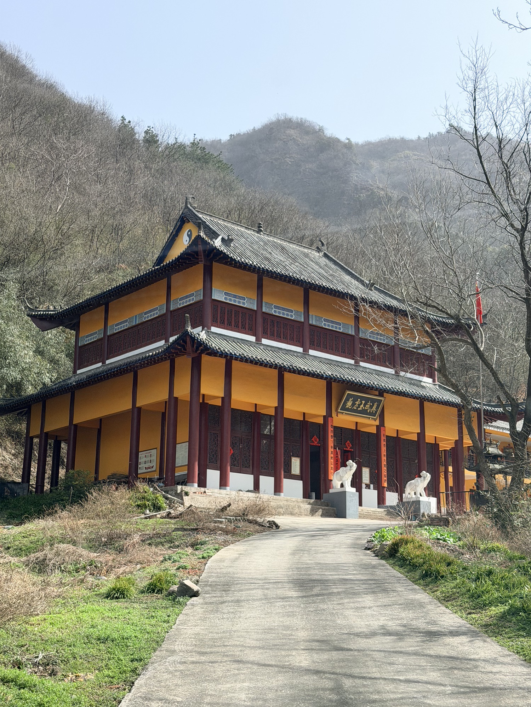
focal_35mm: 48
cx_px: 266
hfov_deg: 30.3
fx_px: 982
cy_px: 354
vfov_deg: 39.7
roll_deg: -2.4
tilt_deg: +5.7
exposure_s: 1/1575
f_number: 1.78
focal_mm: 6.76
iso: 80
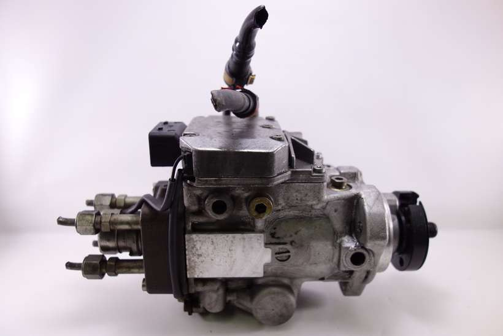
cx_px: 252
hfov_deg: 65.5
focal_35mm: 28
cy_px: 168
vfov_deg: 46.4
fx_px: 391
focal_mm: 10.4
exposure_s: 1/100
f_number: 2.2
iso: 125
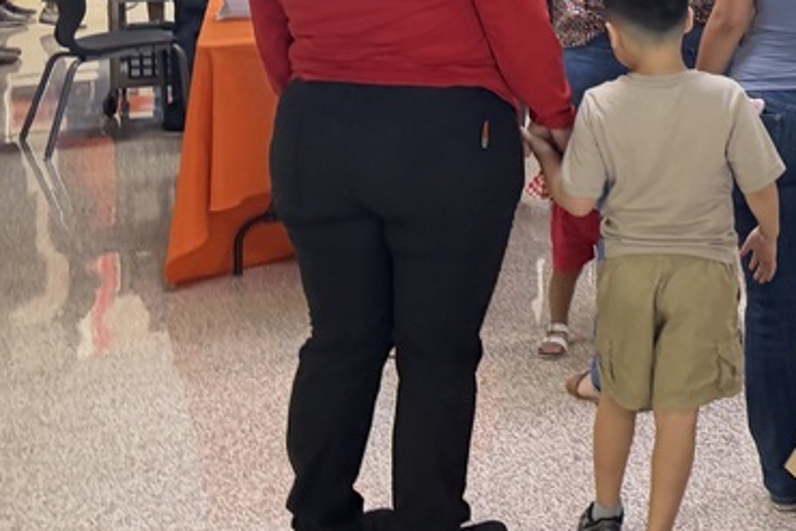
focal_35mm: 69
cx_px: 1028
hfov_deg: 25.3
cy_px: -56
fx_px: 1526
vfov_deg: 18.9
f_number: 1.78
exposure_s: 1/60
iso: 200
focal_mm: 6.76
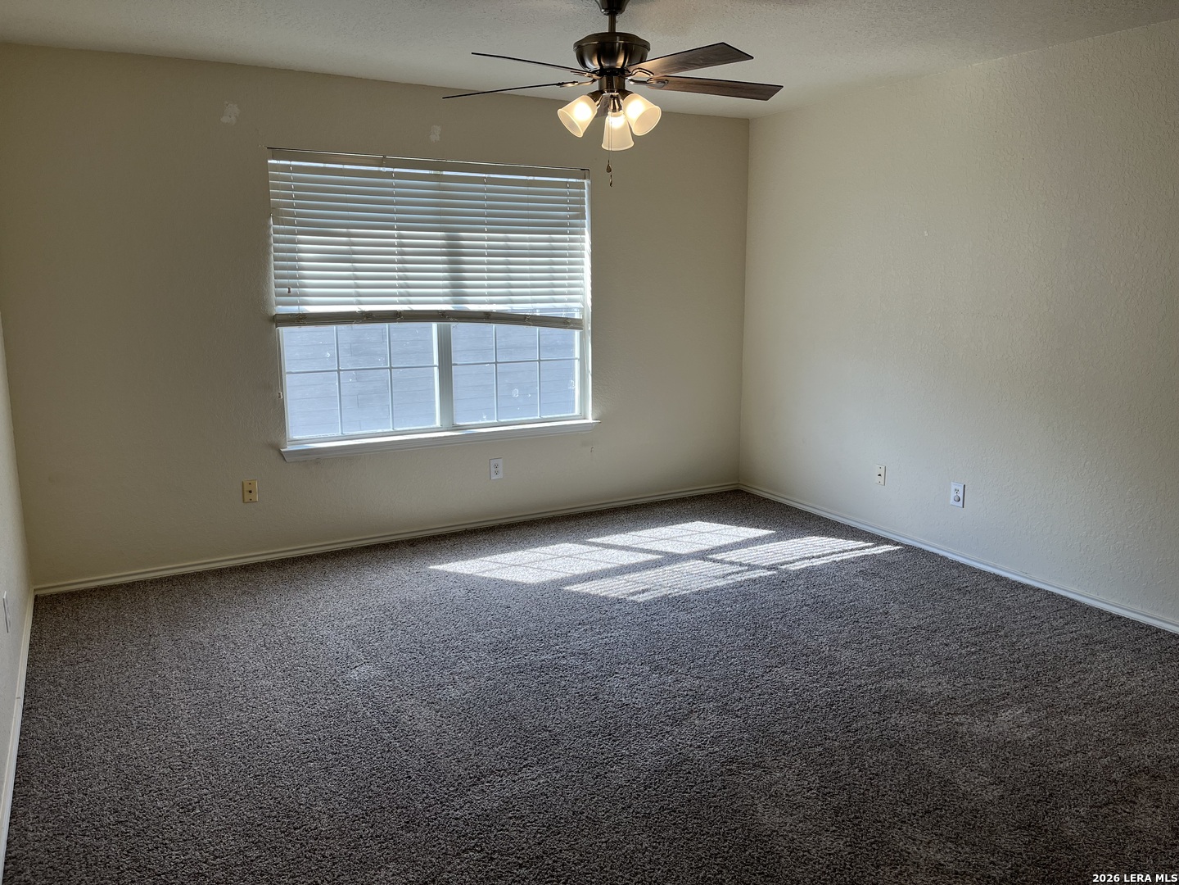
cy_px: 442
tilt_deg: -10.4
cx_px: 590
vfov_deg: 53.1
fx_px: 886
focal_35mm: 26
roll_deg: -0.1
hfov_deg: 67.3
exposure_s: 1/192
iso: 40
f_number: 1.6
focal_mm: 5.1
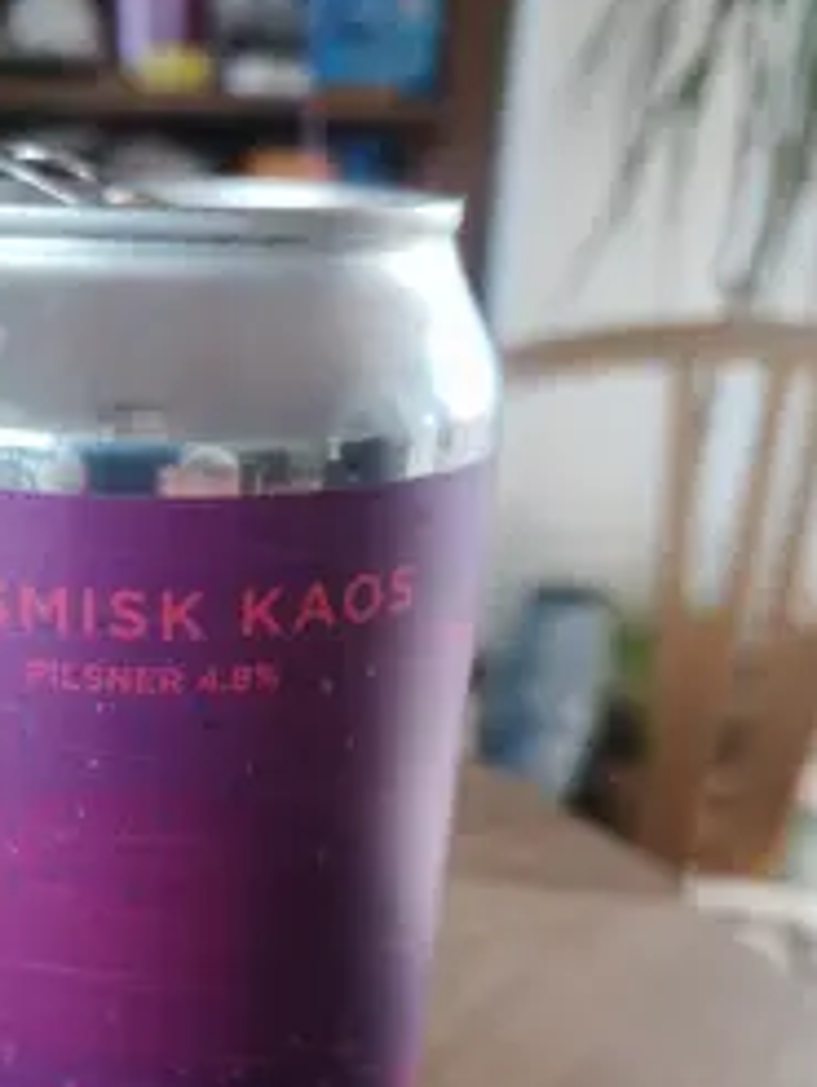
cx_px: 177
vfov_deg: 45.6
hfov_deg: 35.8
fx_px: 1225
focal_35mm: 39
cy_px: 853
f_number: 3.2
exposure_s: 1/50
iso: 200
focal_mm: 5.59
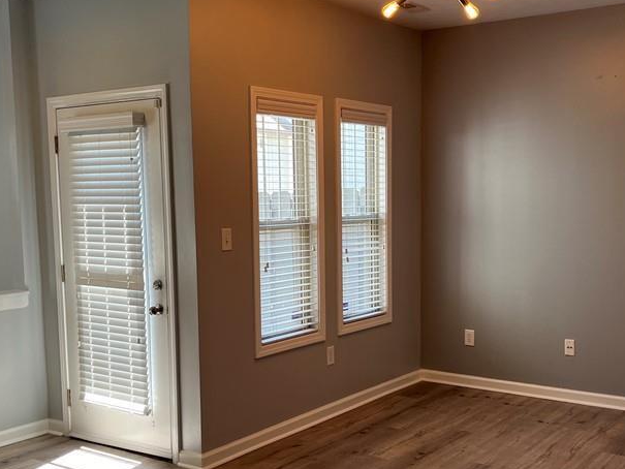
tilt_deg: -6.6
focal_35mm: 44
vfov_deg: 32.8
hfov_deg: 42.9
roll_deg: +1.0
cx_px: 342
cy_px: 274
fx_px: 795
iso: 64
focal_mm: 5.1
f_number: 1.6
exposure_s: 1/120
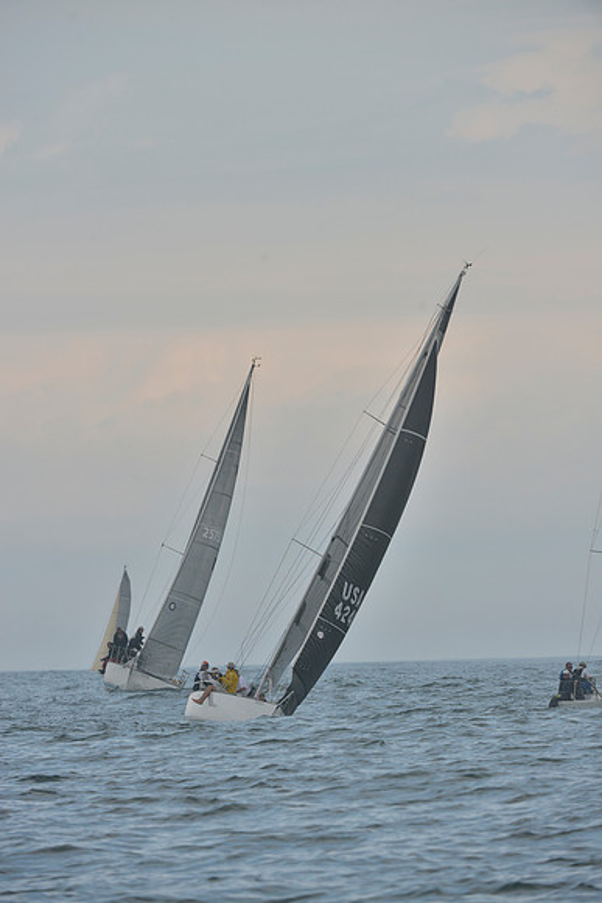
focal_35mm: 340
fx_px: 8523
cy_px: 452
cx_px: 301
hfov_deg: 4.0
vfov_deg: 6.1
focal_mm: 340
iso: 280
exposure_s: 1/800
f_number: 8
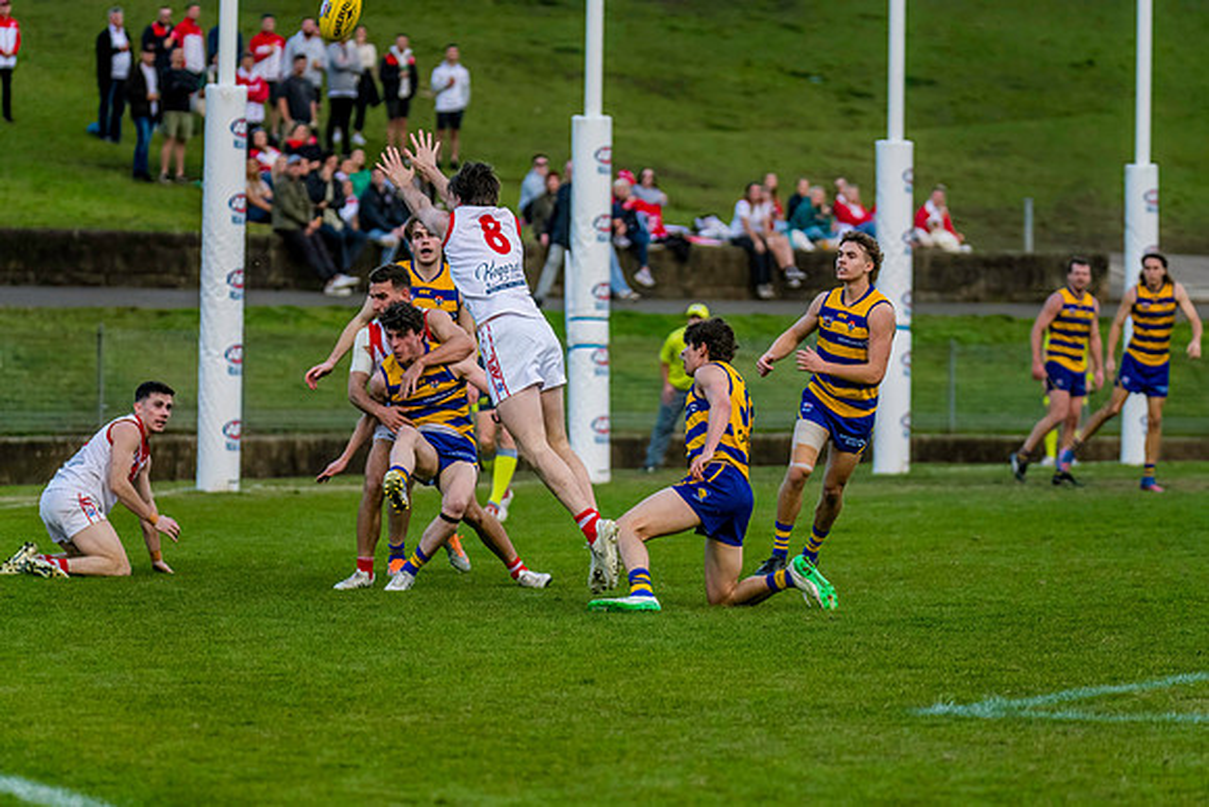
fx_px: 7262
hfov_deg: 9.5
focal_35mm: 216
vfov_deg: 6.4
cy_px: 415
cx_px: 622
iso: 1600
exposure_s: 1/1600
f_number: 4
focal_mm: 210
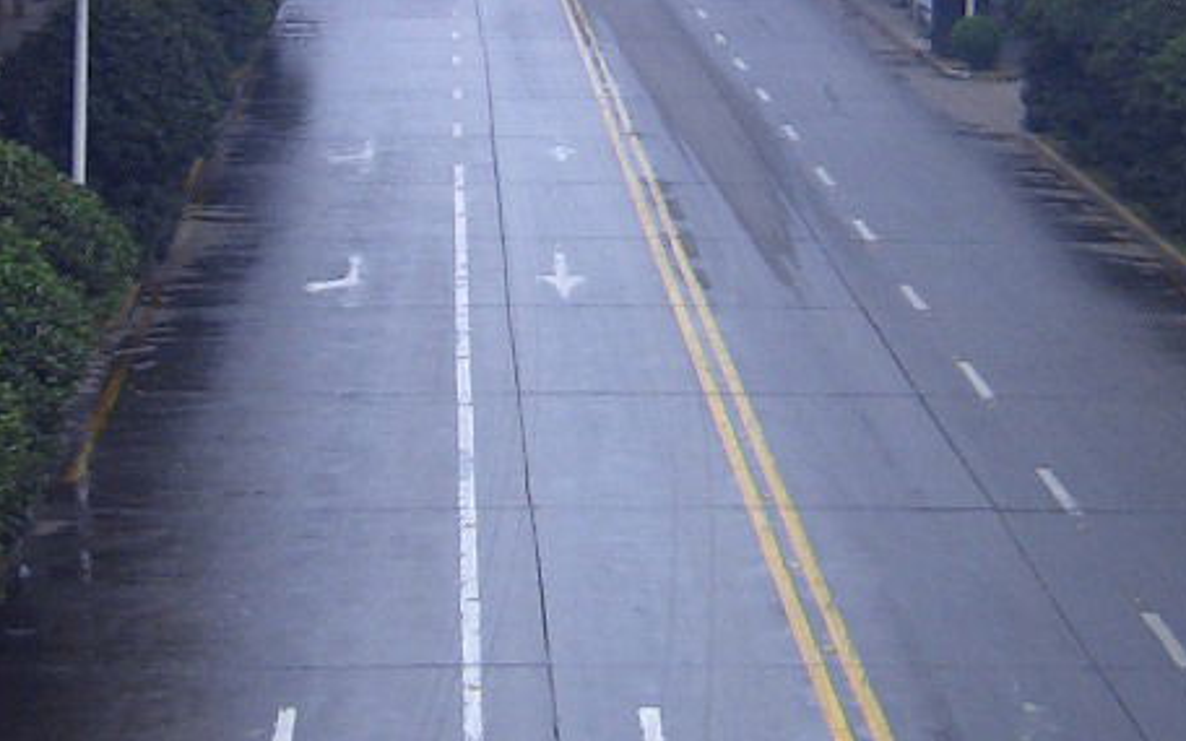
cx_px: 577
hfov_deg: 18.0
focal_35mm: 116
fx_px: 3749
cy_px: 78
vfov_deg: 11.2
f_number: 2.8
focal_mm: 8
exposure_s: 1/80
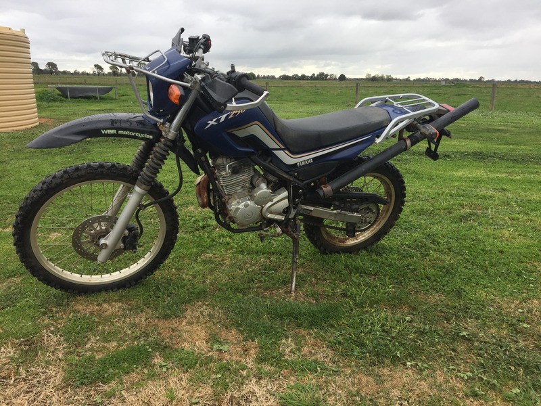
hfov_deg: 61.7
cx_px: 270
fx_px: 453
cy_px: 203
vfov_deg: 48.2
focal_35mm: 29
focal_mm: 4.15
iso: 32
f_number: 2.2
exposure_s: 1/488
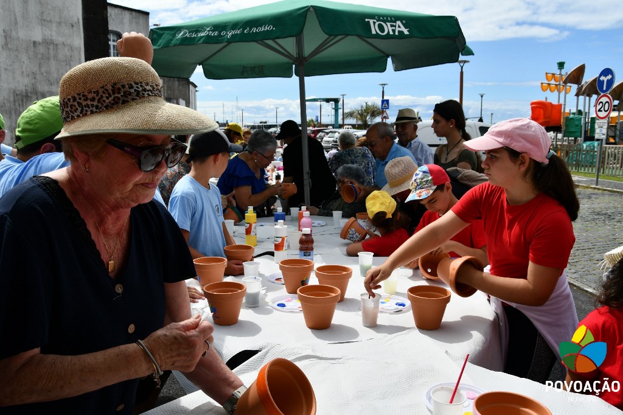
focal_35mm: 27
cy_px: 208
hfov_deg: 67.4
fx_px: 467
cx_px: 312
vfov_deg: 47.9
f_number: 9
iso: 100
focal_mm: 18
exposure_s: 1/320
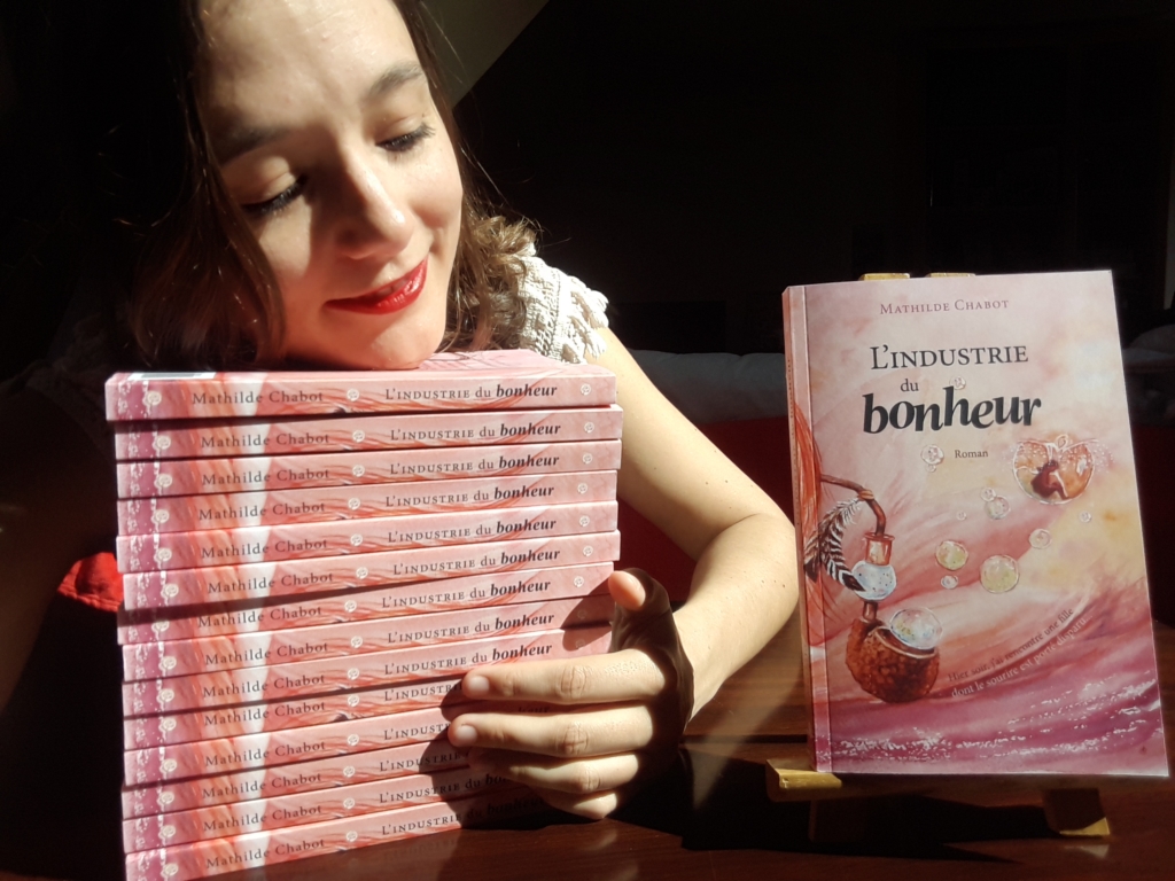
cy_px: 440
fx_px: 781
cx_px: 588
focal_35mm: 23
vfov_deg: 58.9
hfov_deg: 73.9
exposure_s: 1/784
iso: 50
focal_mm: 2
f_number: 1.9
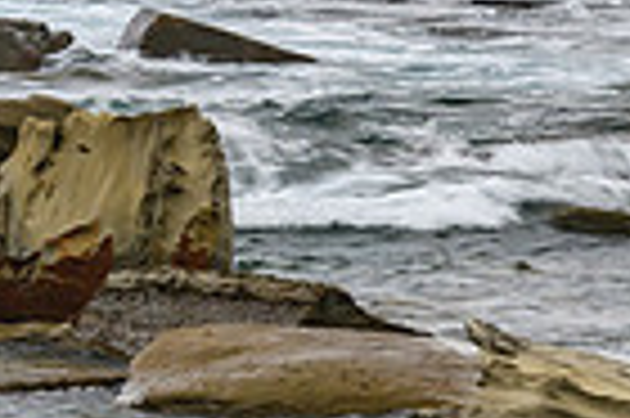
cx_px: 1288
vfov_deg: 4.3
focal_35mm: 320
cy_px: 20
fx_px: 5593
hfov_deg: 6.3
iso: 400
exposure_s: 1/15
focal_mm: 55
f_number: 9
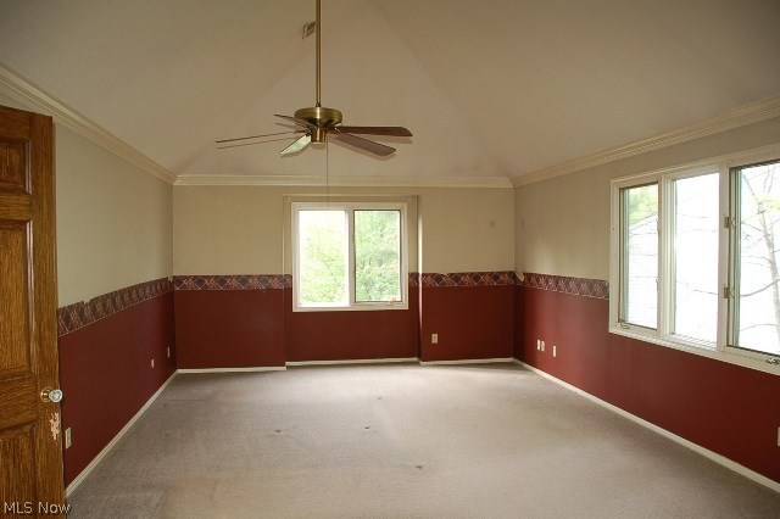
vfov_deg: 47.9
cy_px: 260
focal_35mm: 27
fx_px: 585
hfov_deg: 67.4
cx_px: 390
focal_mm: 18
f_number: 3.5
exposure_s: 1/60
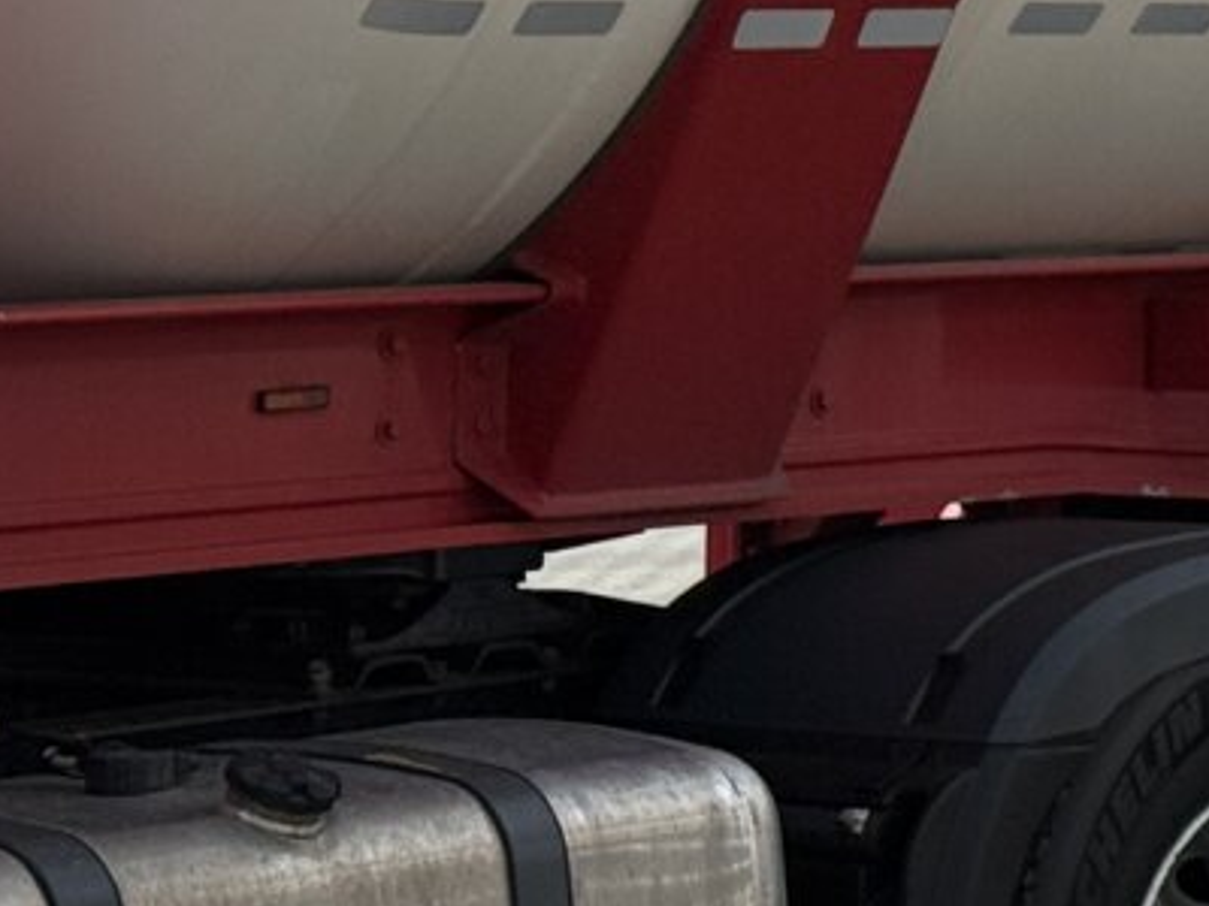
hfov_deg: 10.1
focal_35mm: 192
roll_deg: -0.1
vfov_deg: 7.6
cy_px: -368
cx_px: 1560
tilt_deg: +4.0
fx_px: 6706
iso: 64
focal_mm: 6.76
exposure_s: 1/5587
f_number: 1.78
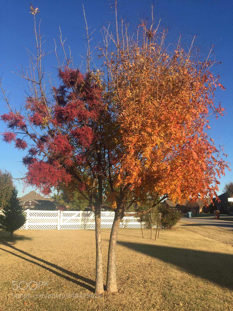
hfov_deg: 48.2
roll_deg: -0.6
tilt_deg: +10.5
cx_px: 116
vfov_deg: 61.7
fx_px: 260
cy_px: 156
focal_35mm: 29
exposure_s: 1/1199
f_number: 2.2
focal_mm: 4.15
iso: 32
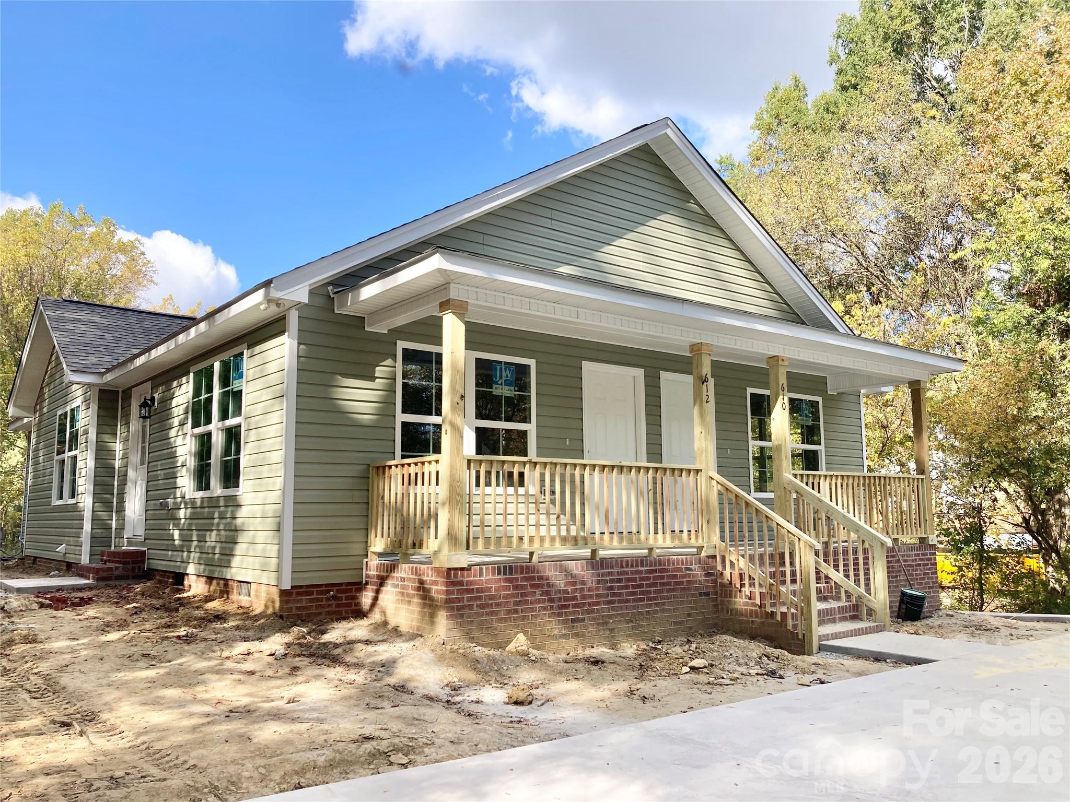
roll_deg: +0.2
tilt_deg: +8.1
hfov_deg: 63.4
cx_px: 535
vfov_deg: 49.7
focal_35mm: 28
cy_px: 401
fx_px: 865
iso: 20
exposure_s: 1/783
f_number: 1.8
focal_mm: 3.99
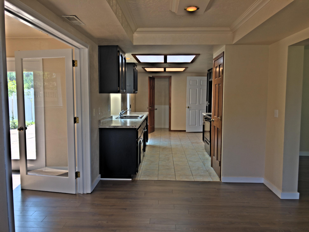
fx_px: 250
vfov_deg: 49.7
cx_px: 154
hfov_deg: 63.4
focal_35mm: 28
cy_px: 116
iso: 25
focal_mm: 4
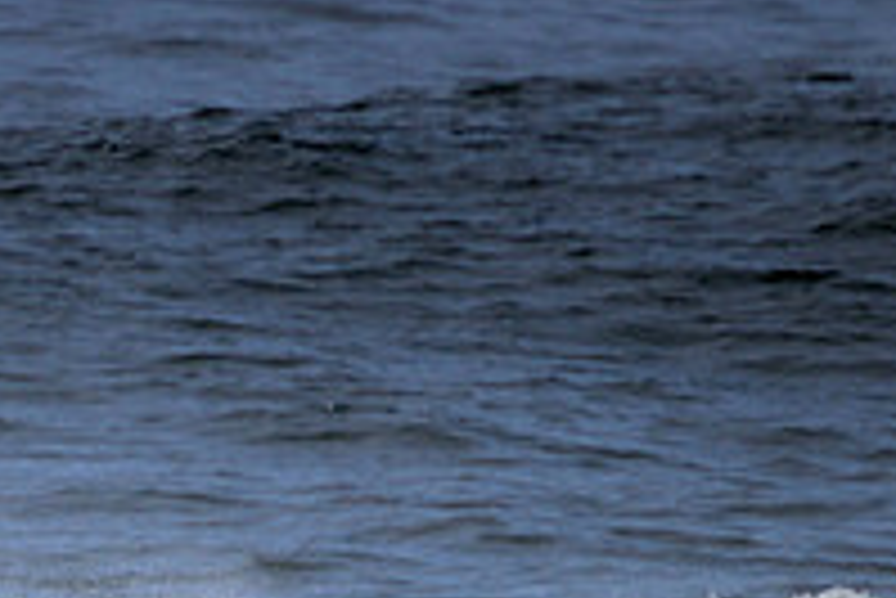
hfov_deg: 0.9
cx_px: -252
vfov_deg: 0.6
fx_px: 57982
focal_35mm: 2328
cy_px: 821
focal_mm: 800
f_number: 11
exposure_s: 1/2000
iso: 560
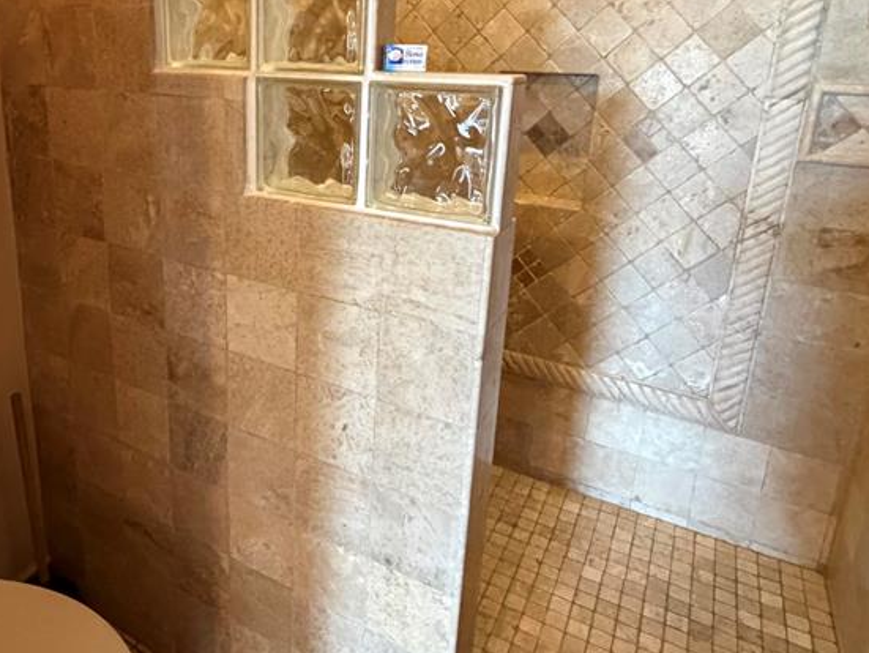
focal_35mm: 26
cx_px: 319
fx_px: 653
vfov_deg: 52.0
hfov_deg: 66.1
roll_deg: -1.4
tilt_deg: -13.9
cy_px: 211
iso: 640
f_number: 2.2
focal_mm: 2.22
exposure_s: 1/60
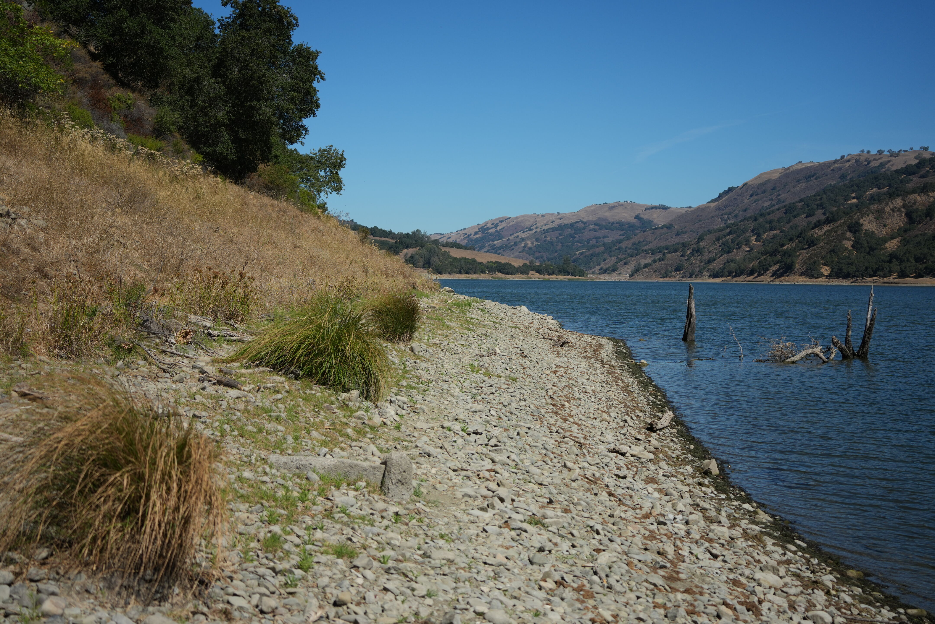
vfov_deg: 27.0
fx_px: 1299
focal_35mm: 50
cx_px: 468
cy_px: 312
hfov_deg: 39.6
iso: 200
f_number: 4.5
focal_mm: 50
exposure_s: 1/2500
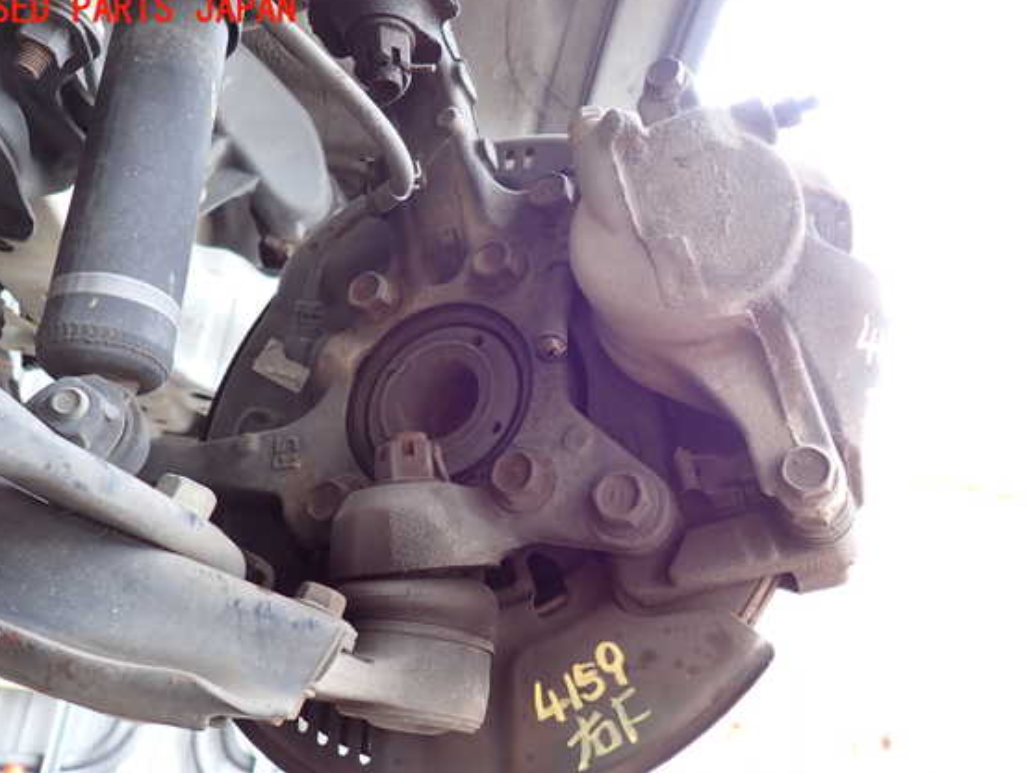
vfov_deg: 51.3
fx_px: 804
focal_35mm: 27
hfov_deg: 65.3
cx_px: 516
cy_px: 404
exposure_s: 1/60
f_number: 2
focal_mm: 4.5
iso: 160
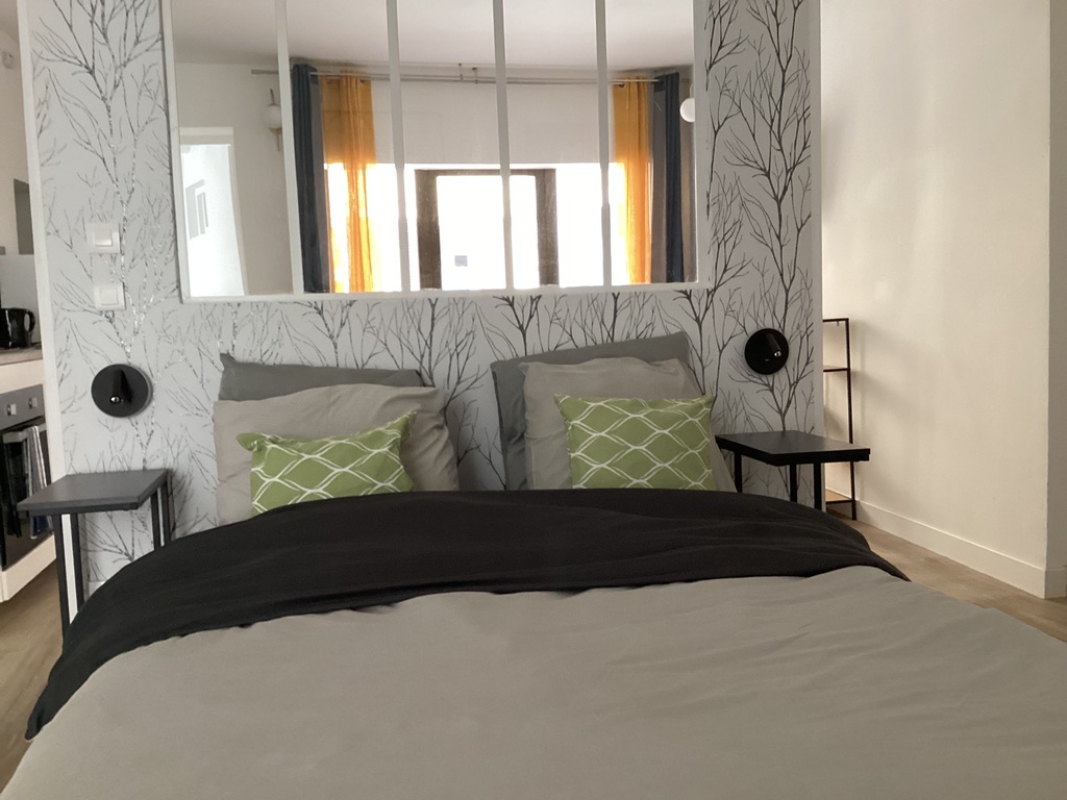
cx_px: 534
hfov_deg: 58.4
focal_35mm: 31
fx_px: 956
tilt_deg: -6.3
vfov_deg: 45.4
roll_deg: +2.7
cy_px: 400
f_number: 2.4
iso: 200
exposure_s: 1/60
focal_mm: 3.3
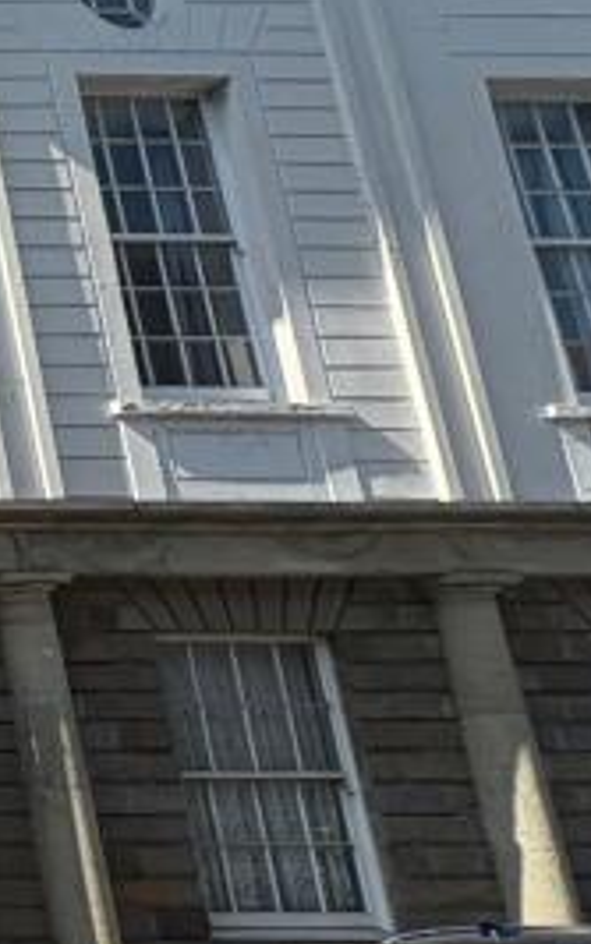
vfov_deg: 35.7
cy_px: 488
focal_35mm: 57
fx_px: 1468
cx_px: -1147
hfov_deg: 11.8
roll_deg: +0.1
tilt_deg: +15.2
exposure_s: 1/812
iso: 64
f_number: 2.2
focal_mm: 2.22
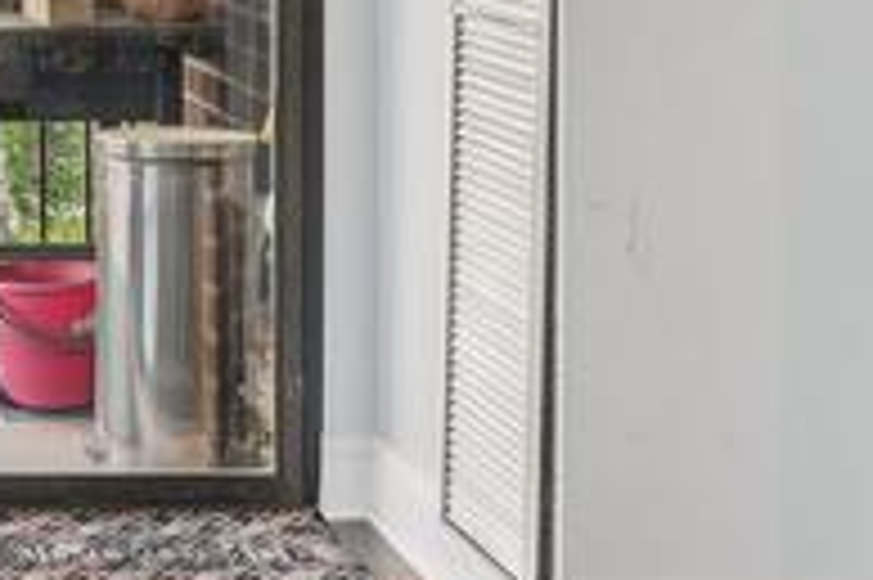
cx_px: -346
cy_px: -191
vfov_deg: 13.8
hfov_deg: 19.4
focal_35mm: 95
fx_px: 2302
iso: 100
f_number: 7.1
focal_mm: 12
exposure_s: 1/13
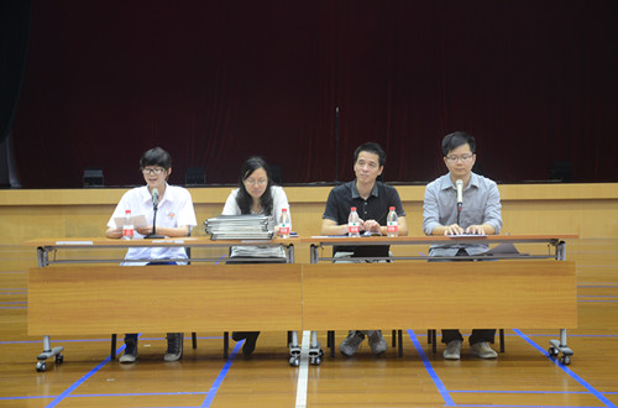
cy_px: 204
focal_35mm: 78
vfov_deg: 17.4
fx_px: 1335
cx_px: 309
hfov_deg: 26.1
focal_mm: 52
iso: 800
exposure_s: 1/10
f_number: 6.3
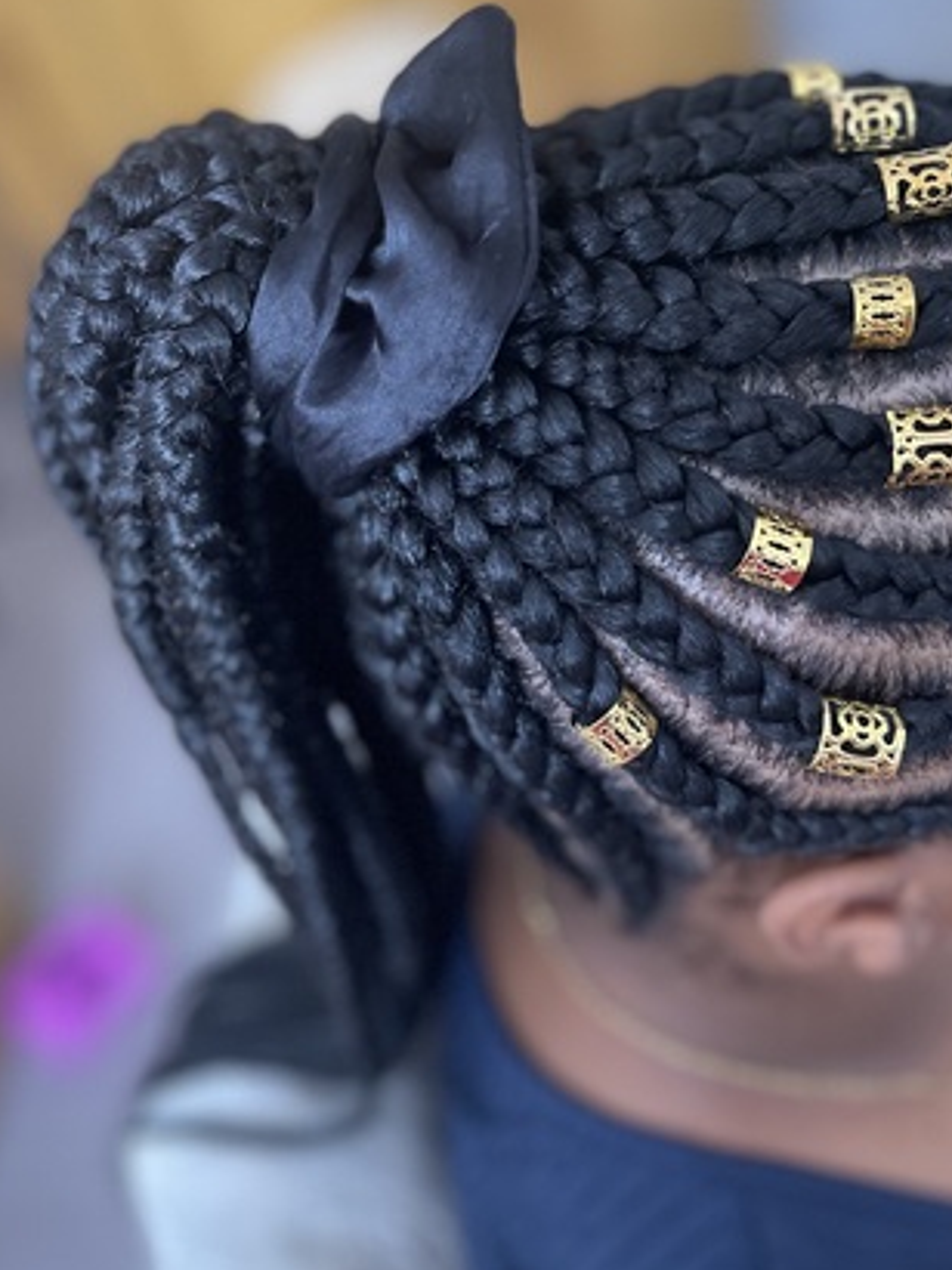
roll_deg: +15.4
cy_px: 436
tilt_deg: -39.4
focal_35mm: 38
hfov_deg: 37.7
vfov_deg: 48.3
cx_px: 519
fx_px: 1394
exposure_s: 1/60
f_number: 1.6
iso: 320
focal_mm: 5.1
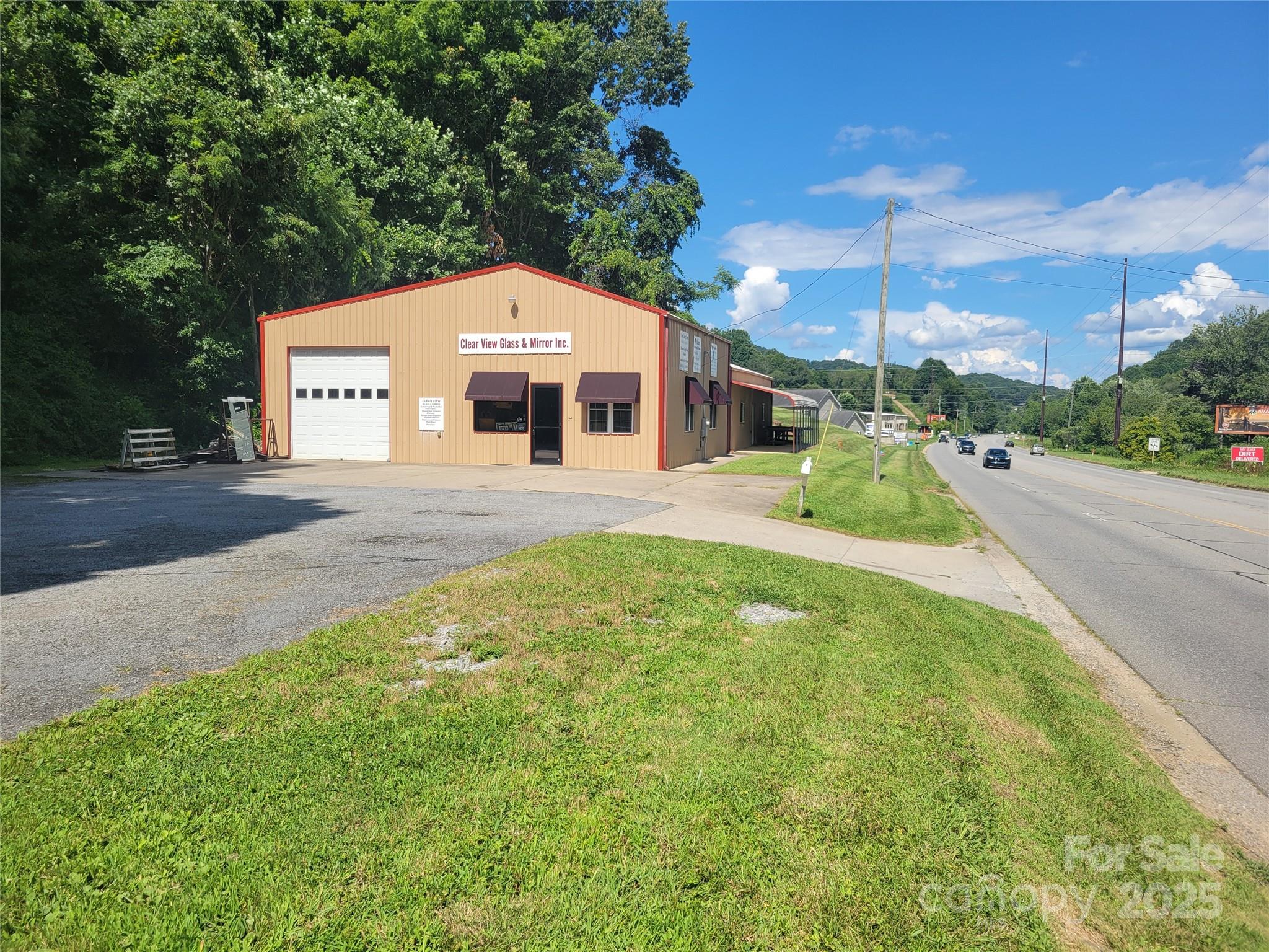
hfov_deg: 67.3
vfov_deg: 53.1
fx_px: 953
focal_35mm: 26
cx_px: 634
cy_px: 476
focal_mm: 5.4
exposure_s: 1/2359
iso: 40
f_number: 1.8
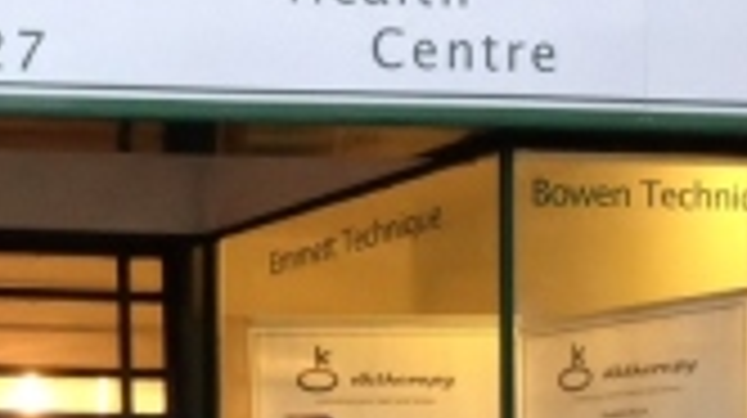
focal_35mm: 111
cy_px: 584
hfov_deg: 18.0
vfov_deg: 10.6
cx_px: -234
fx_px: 2197
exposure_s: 1/20
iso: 200
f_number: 2.4
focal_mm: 4.12
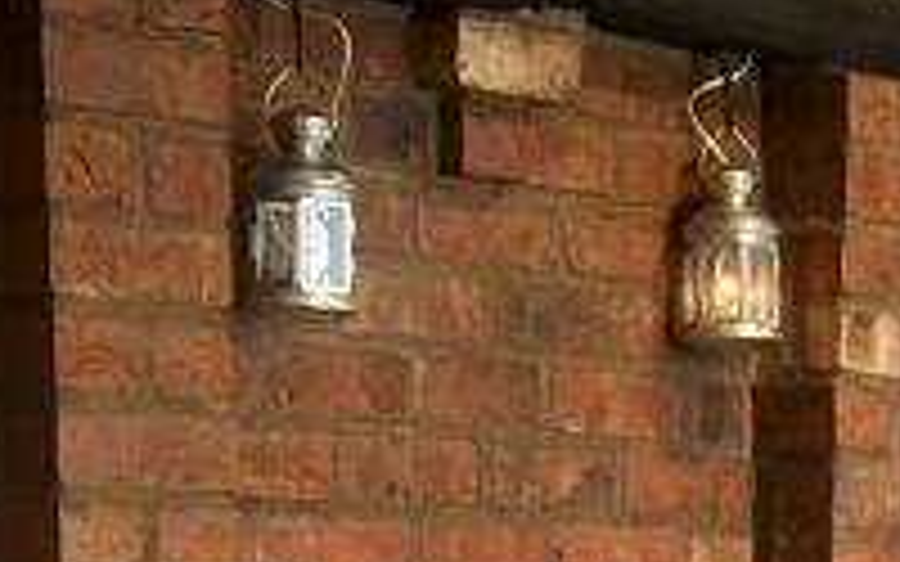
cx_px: 904
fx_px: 3458
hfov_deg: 14.6
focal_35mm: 141
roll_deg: -1.1
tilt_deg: -13.4
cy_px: 1344
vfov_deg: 8.5
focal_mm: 5.7
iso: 80
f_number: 1.5
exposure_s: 1/50
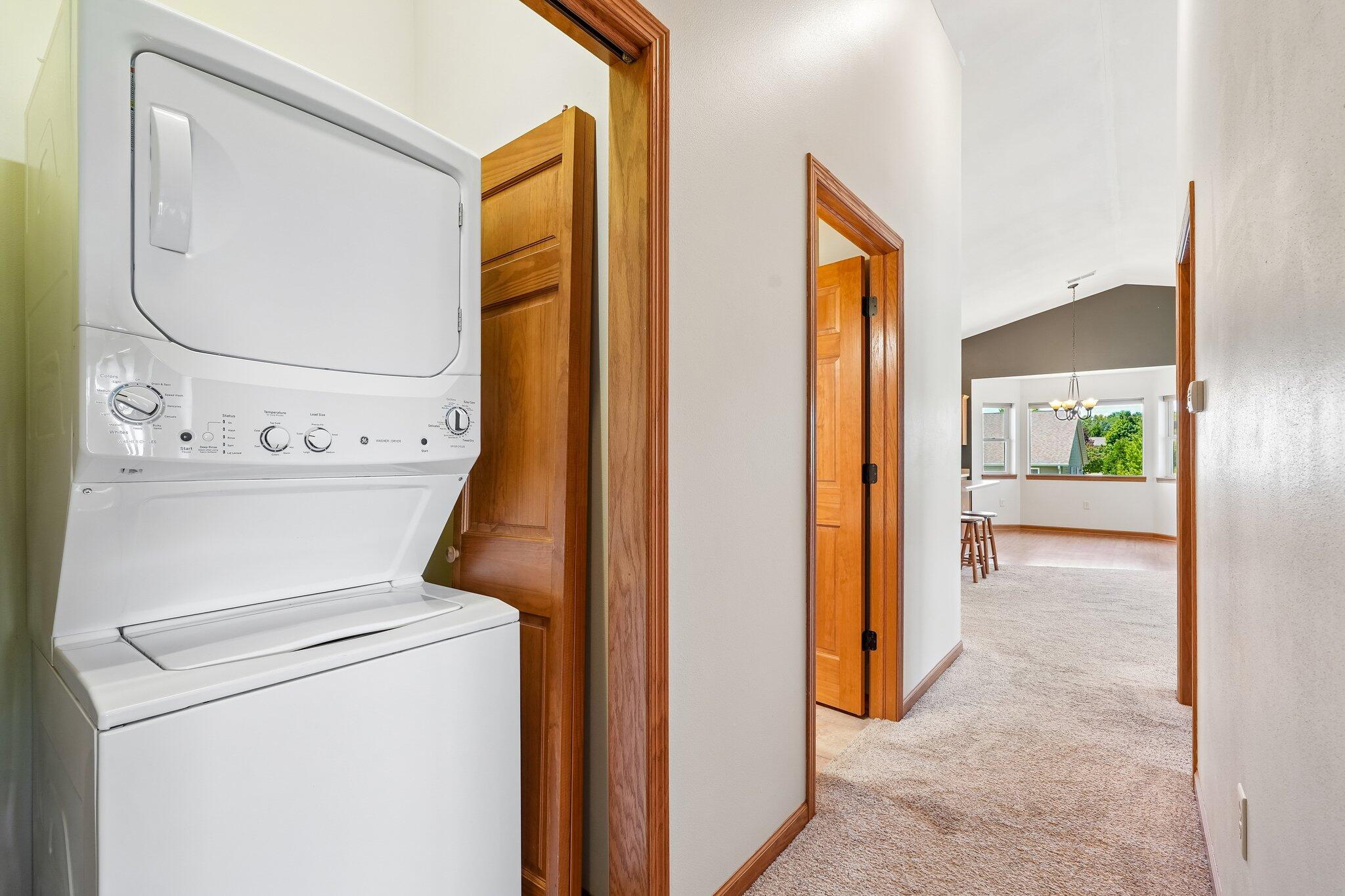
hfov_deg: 95.0
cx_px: 672
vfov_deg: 72.0
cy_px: 448
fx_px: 616
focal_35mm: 16
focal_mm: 16.5
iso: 400
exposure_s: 1/10
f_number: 8
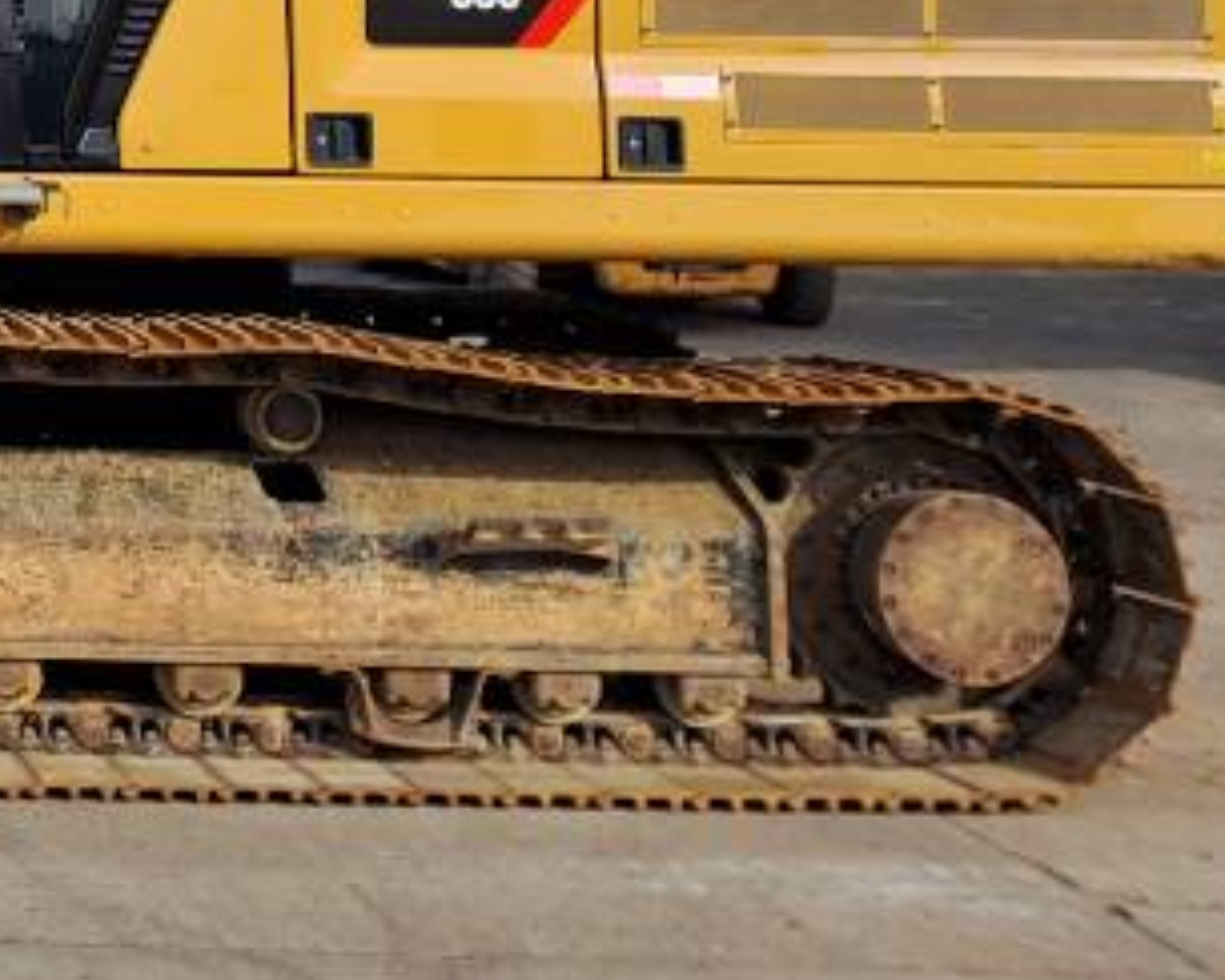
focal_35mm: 82
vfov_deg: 17.7
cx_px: -522
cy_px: -241
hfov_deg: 20.5
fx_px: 2973
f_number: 1.8
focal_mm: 4.65
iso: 32
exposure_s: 1/1088
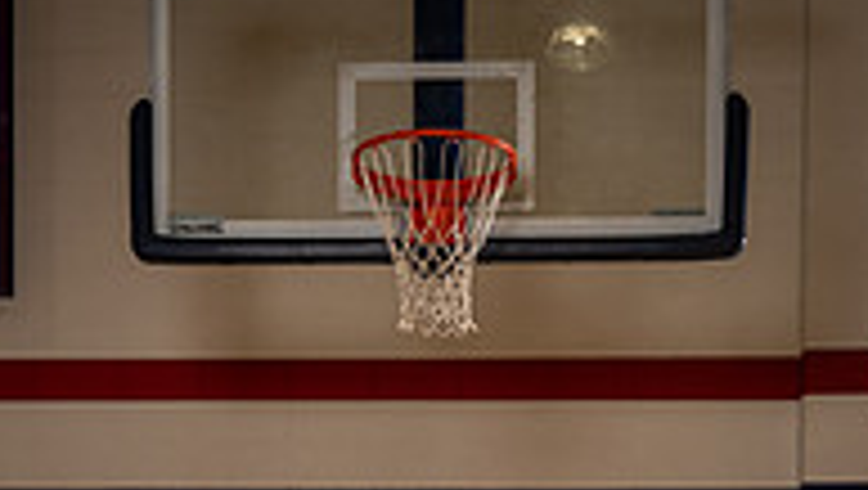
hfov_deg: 21.3
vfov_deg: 11.1
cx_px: 382
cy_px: 976
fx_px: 2304
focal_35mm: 100
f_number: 5.6
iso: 125
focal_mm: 41
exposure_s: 1/250
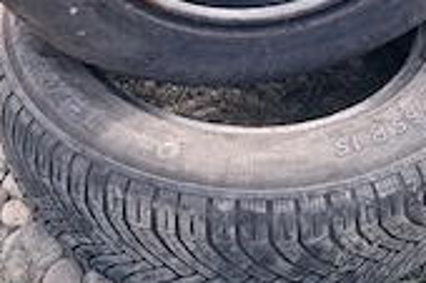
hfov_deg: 30.5
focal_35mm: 66
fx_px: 780
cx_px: 241
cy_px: -65
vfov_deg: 19.3
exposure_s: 1/120
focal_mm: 4
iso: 32
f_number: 1.8
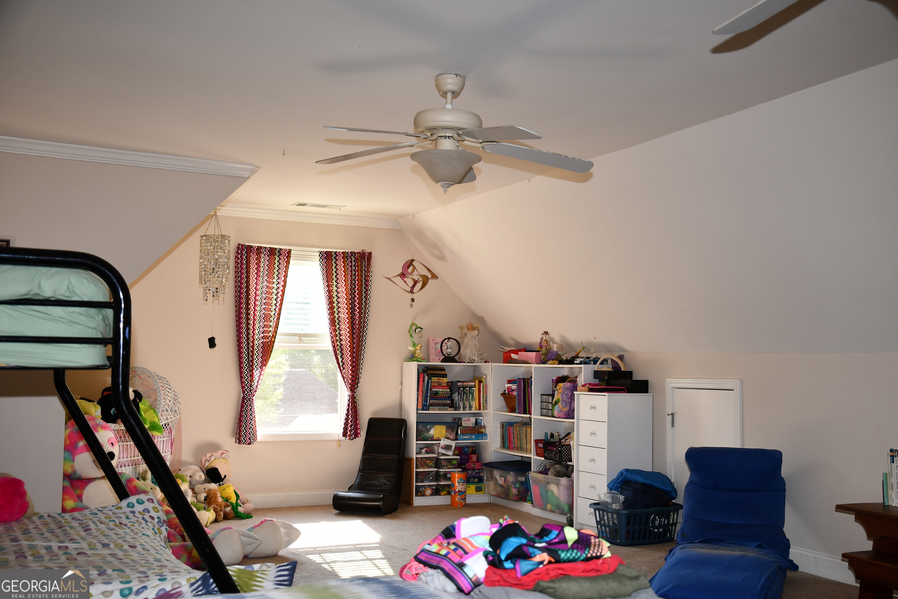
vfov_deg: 34.2
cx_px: 449
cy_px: 300
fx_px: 973
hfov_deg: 49.6
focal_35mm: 39
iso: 200
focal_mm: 26
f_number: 4.5
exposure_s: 1/80
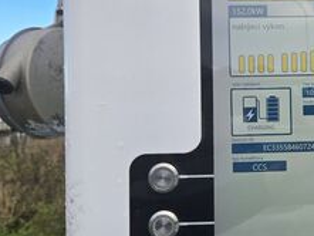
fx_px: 490
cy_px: 107
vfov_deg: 27.0
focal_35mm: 54
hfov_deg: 33.5
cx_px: 288
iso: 80
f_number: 1.8
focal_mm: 5.4
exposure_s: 1/1632
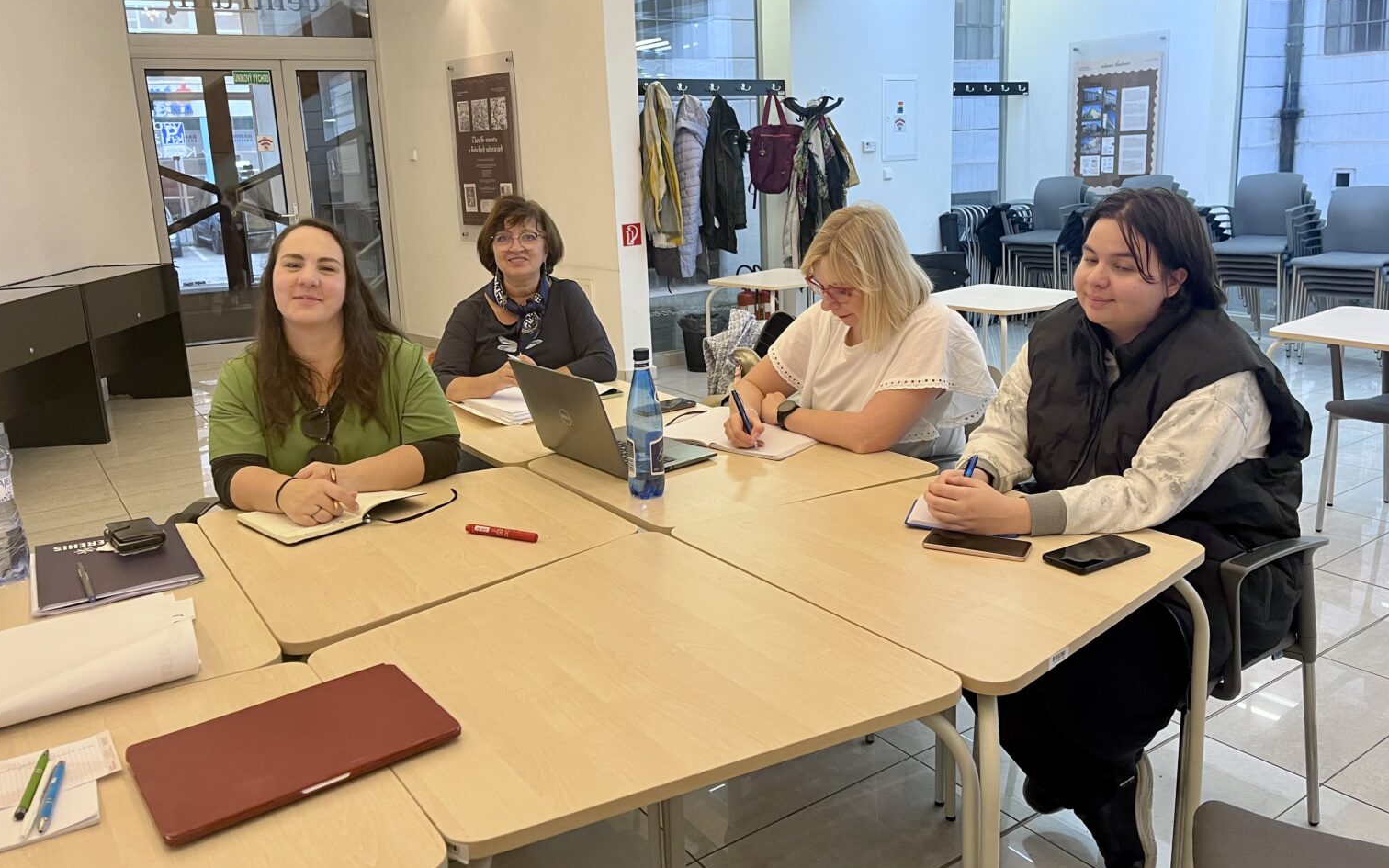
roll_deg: +4.7
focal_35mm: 28
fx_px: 1060
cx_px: 684
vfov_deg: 44.4
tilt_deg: -11.0
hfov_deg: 66.5
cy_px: 365
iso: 100
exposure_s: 1/50
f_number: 1.6
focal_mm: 5.1
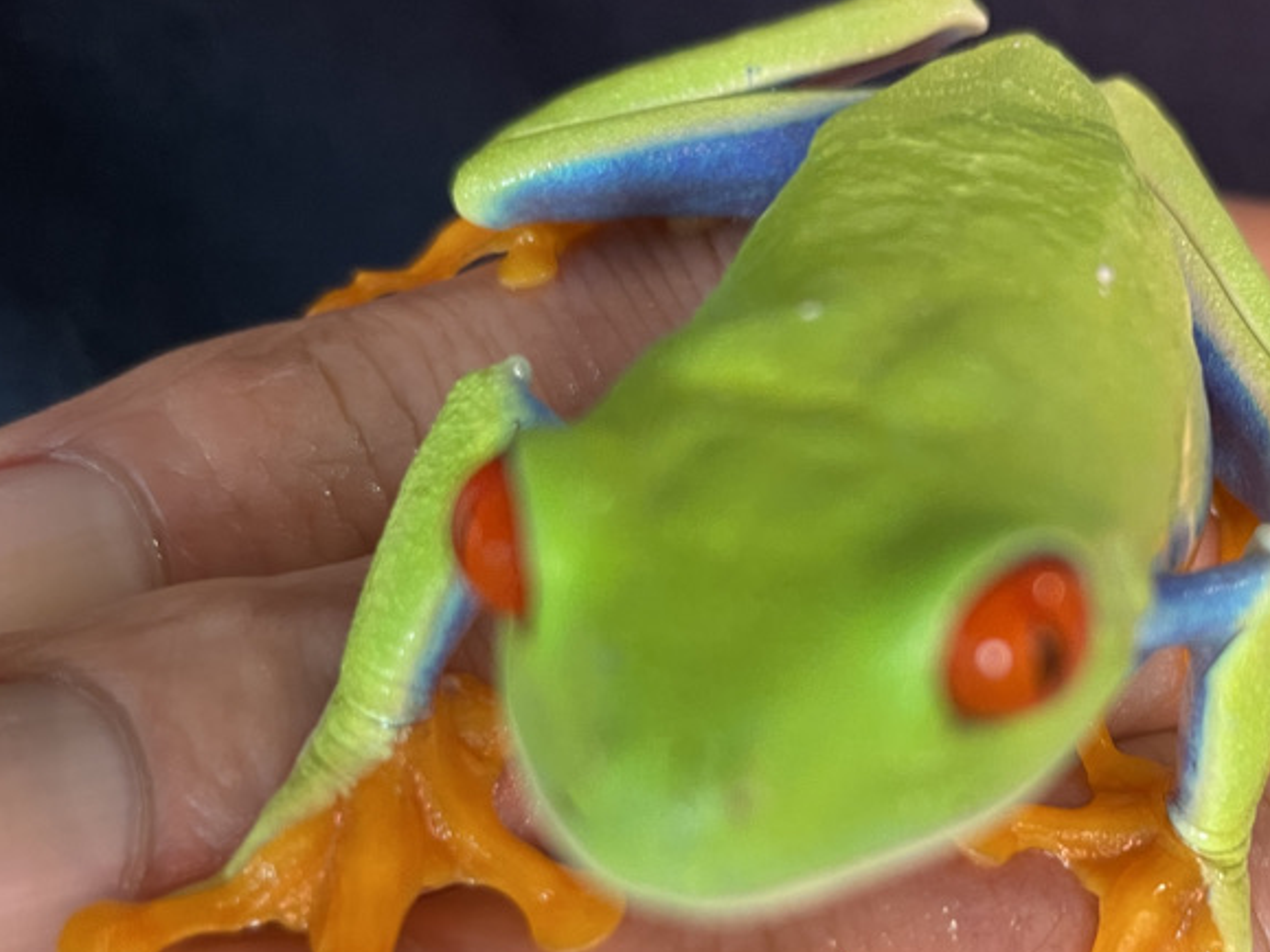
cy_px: 667
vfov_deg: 31.2
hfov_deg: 40.7
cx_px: 853
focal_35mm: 46
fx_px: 1687
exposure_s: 1/60
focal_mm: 4.2
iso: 100
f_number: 1.6
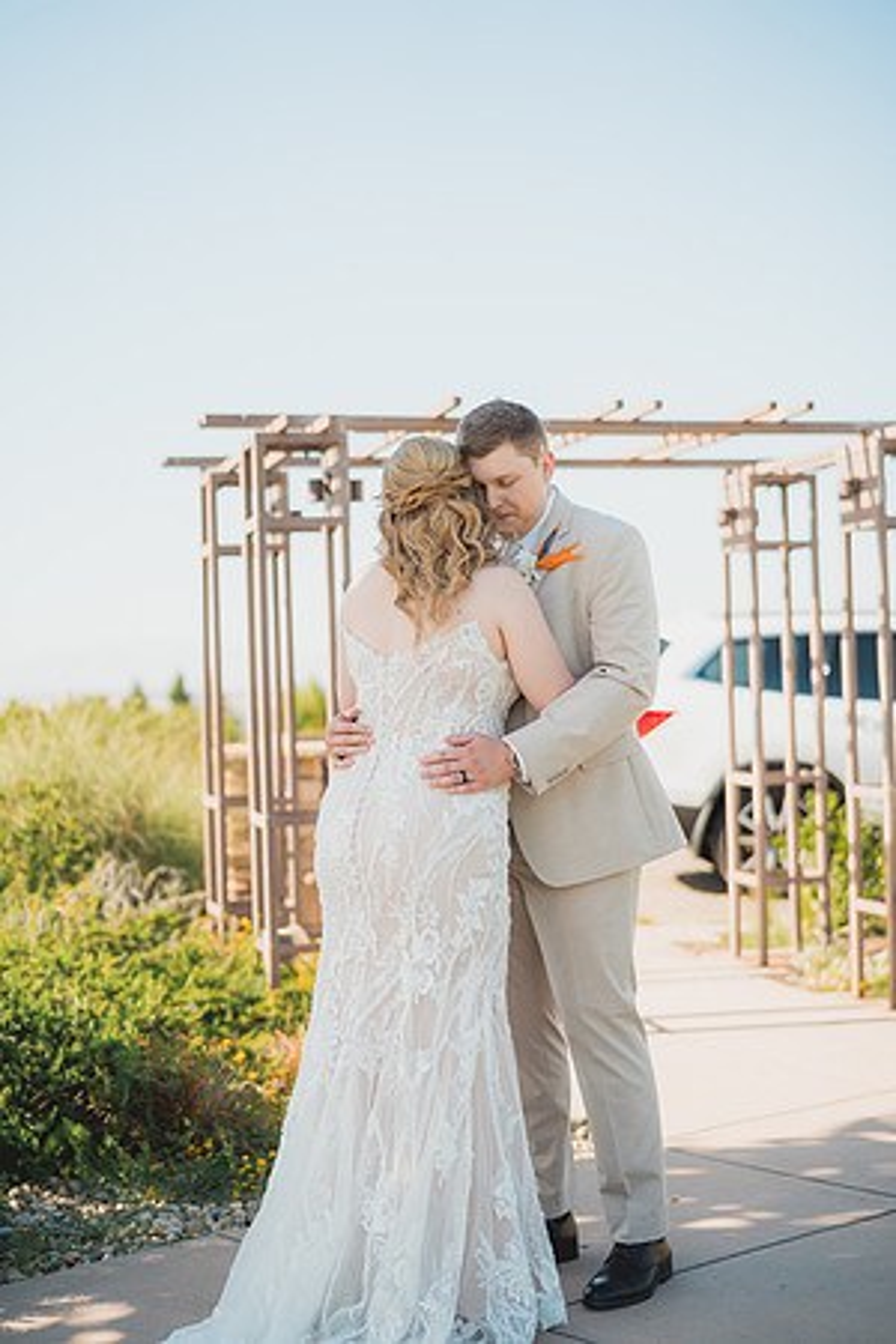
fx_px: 1867
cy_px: 672
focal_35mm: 50
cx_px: 448
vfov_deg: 39.6
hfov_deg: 27.0
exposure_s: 1/2000
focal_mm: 50
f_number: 1.8
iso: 125
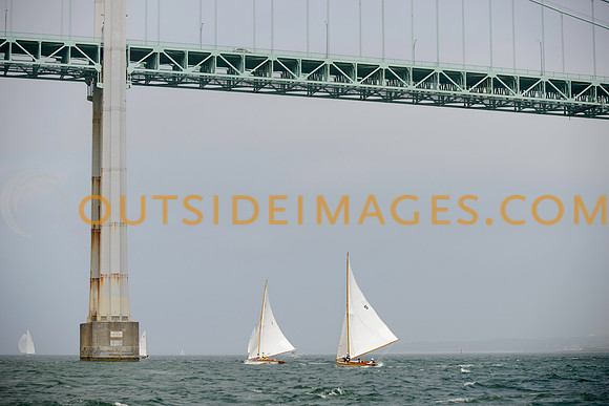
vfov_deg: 12.6
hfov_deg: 18.8
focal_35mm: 109
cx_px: 304
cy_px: 203
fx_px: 1838
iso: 320
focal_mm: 105
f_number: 4
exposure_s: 1/5000
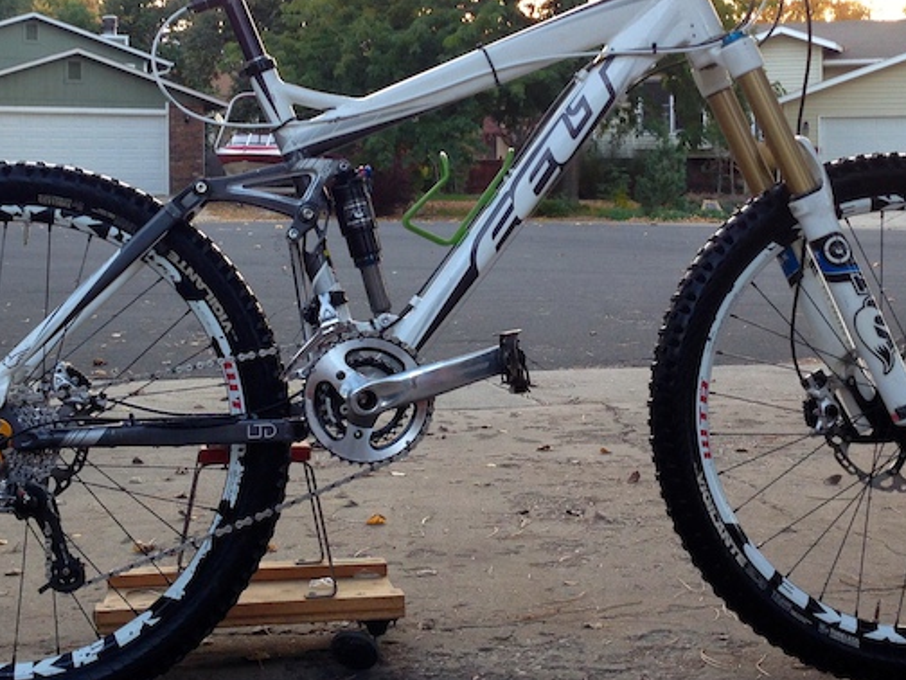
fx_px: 1754
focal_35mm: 67
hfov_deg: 29.0
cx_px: 442
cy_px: 200
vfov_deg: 21.8
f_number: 2.4
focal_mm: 4.12
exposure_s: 1/60
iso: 50
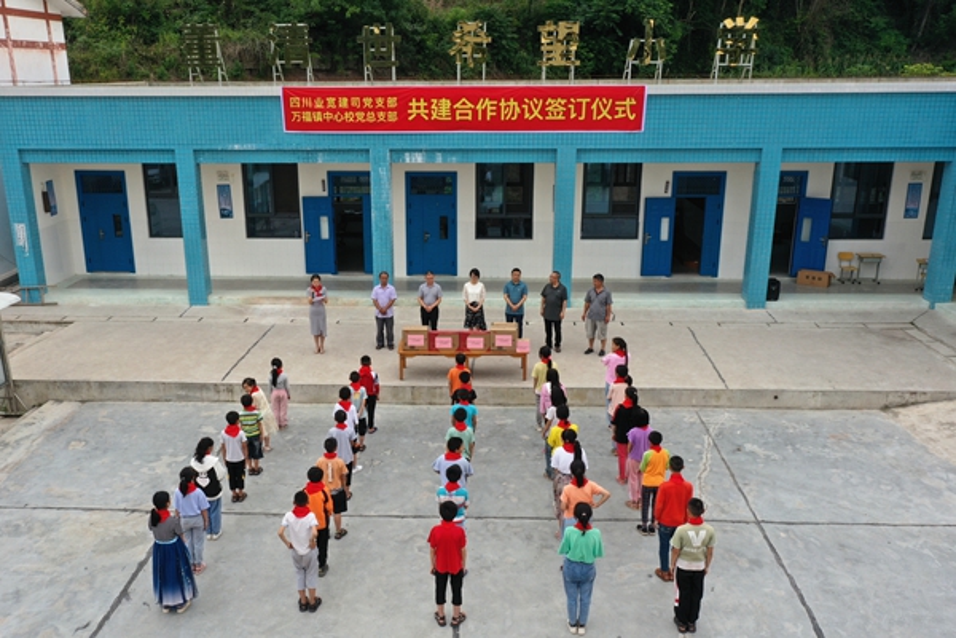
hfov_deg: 65.5
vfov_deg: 46.4
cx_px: 478
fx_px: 743
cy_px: 319
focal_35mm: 28
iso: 100
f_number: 10
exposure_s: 1/60
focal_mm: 10.26
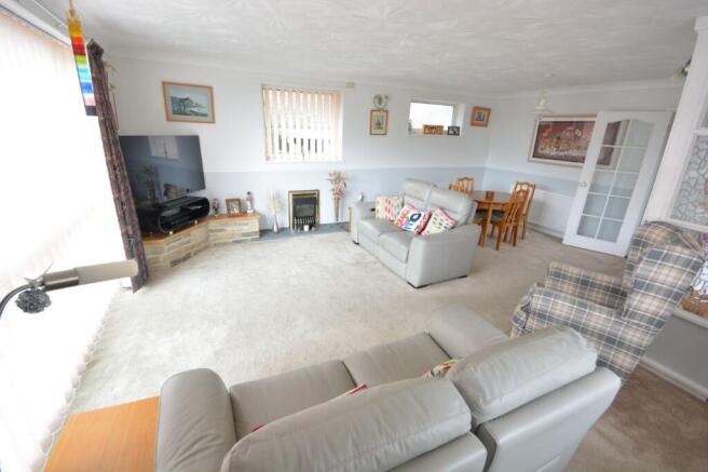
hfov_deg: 100.4
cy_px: 236
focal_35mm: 15
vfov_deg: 77.3
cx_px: 354
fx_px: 295
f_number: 8
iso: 400
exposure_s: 1/25
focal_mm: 10
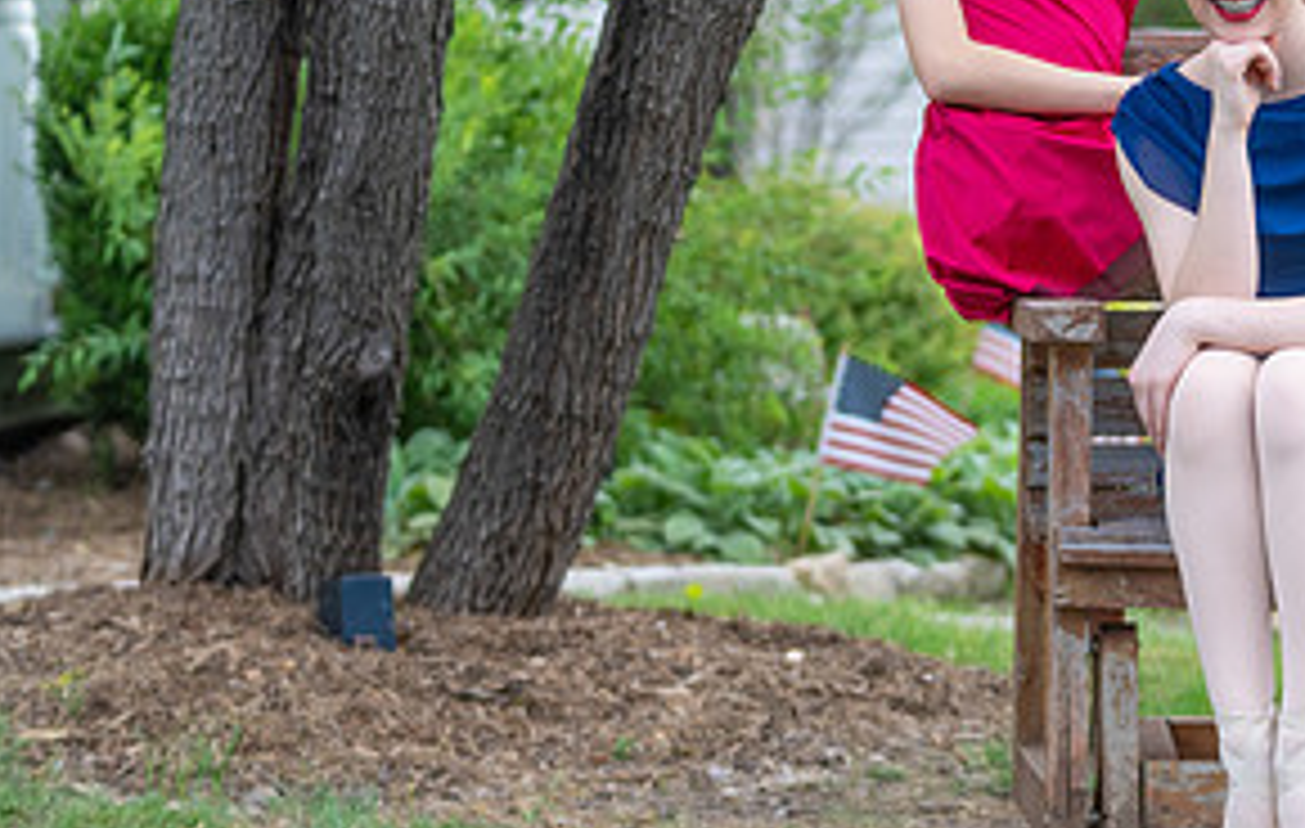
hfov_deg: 12.8
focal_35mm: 162
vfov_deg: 8.2
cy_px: 254
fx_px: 5786
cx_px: 1210
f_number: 2.8
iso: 500
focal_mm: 73
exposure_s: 1/320
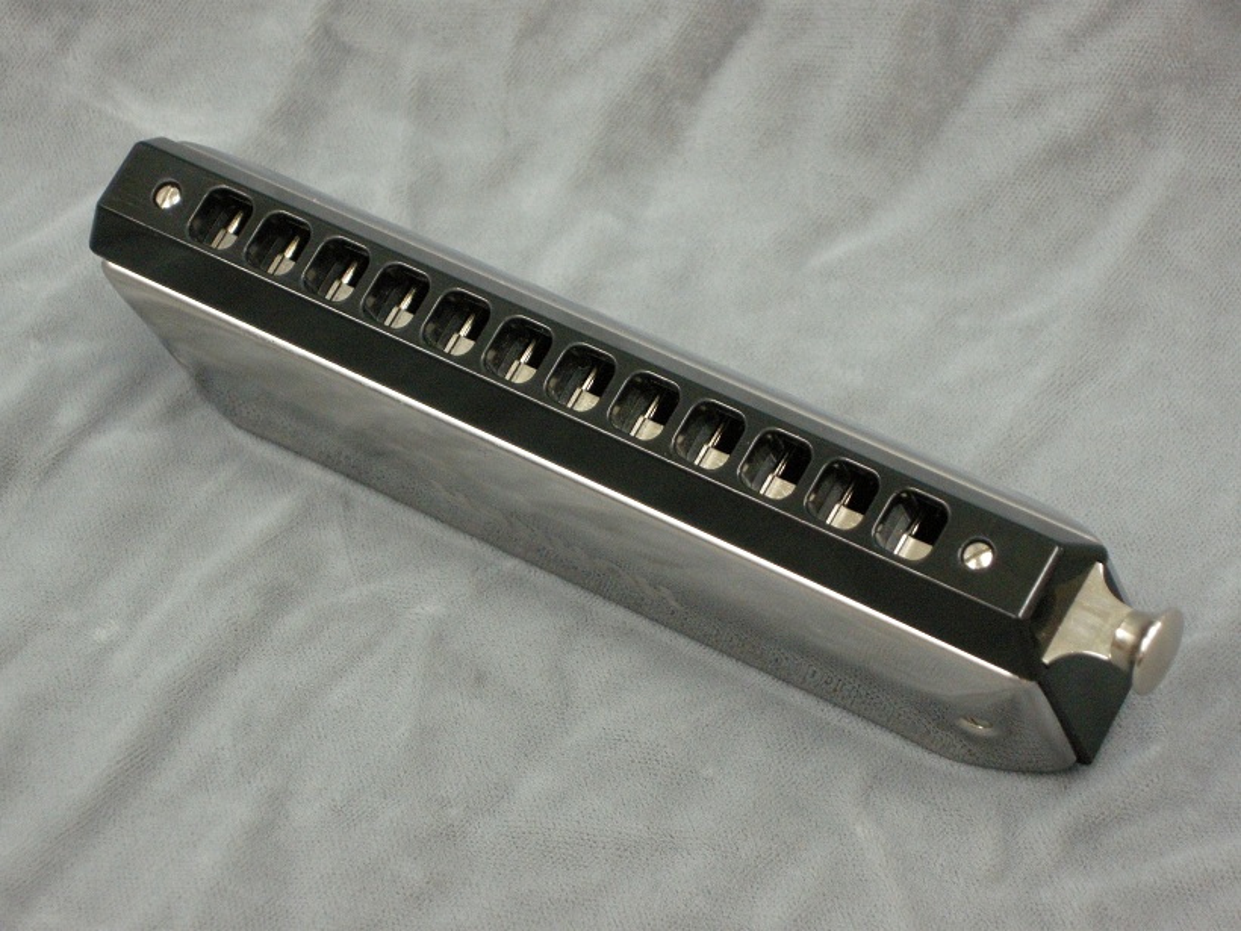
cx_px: 620
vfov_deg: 12.9
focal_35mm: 115
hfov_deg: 17.1
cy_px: 466
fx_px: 4123
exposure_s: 1/25.3
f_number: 5.1
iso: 400
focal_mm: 24.5
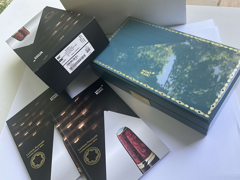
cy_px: 90
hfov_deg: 61.7
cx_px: 120
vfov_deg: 48.2
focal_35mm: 29
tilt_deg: -55.3
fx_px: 201
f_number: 1.8
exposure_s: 1/106
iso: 64
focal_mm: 3
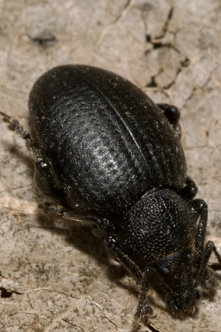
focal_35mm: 206
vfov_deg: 10.0
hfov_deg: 6.7
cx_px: 132
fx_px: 1896
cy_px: 190
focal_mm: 105
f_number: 32
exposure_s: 1/60
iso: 250
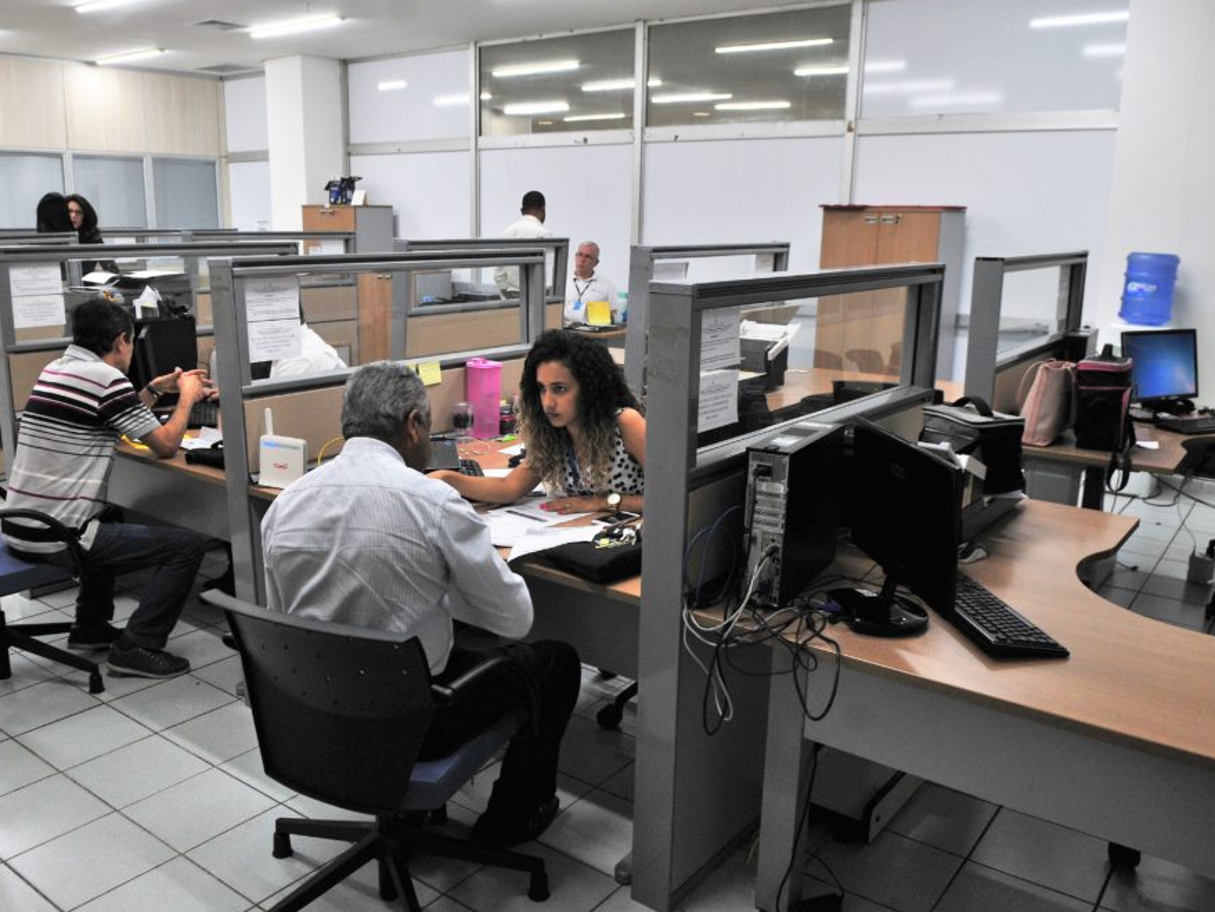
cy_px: 462
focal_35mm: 29
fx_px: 1003
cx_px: 524
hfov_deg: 62.2
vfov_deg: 48.9
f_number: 5
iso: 500
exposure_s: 1/50
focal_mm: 17
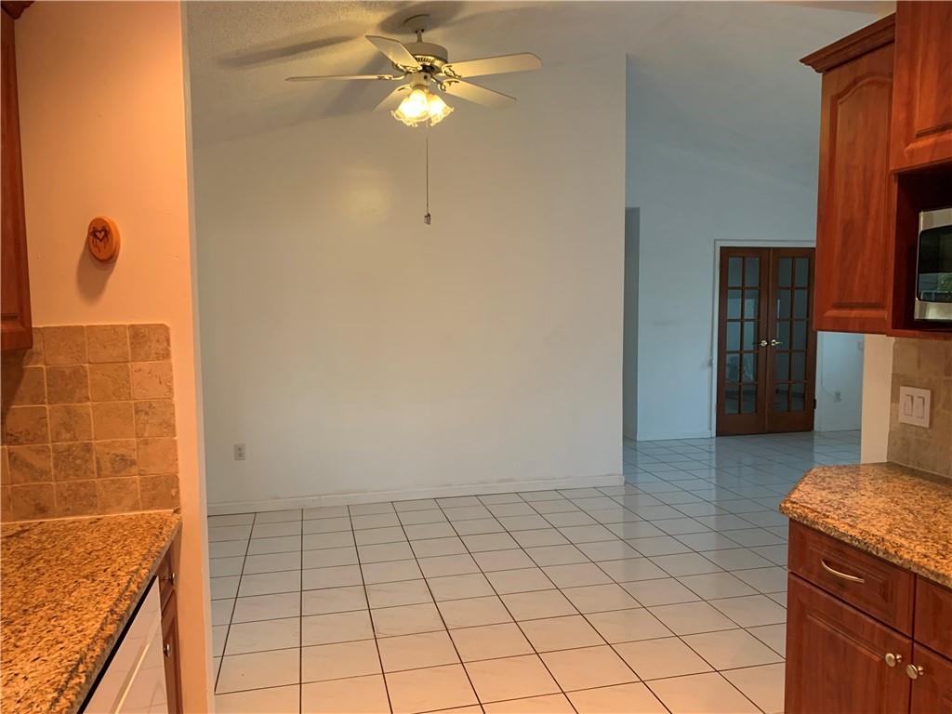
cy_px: 357
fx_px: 715
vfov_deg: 53.1
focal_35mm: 26
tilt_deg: -4.7
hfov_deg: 67.3
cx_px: 476
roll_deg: +0.5
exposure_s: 1/60
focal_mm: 4.25
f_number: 1.8
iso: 250
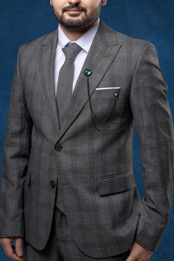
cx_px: 80
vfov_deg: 26.4
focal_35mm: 76
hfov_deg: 17.9
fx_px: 551
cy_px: 78
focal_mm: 50
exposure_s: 1/160
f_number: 9
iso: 100
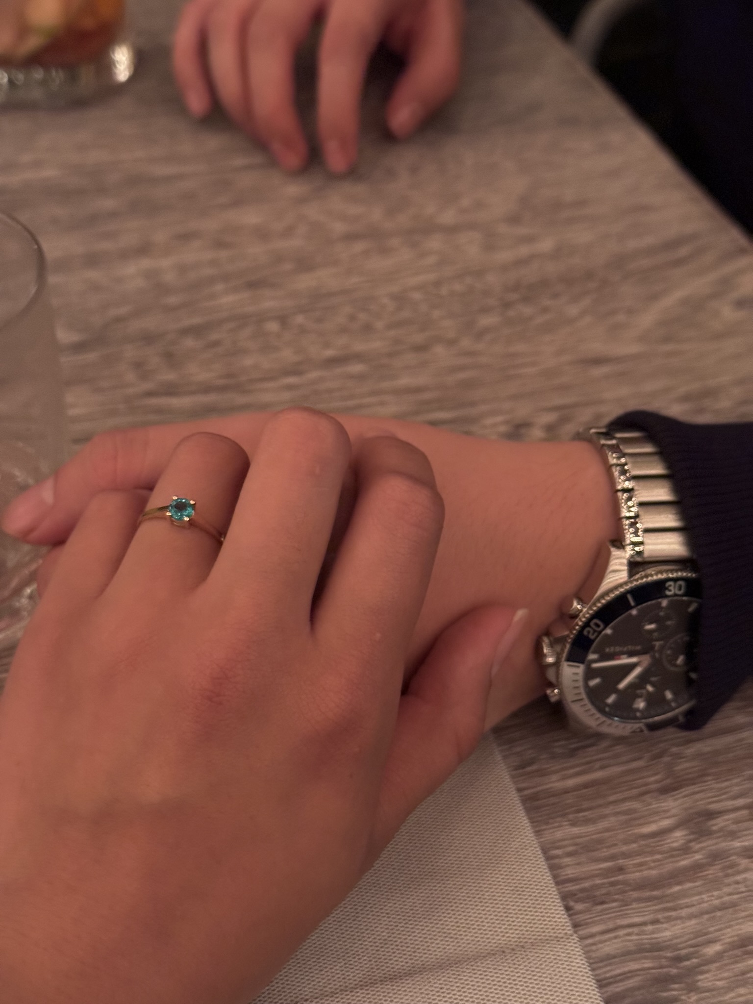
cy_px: 502
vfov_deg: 39.7
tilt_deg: -41.9
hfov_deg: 30.3
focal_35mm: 48
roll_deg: -1.1
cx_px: 376
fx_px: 1392
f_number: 1.78
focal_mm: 6.76
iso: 640
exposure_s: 1/20
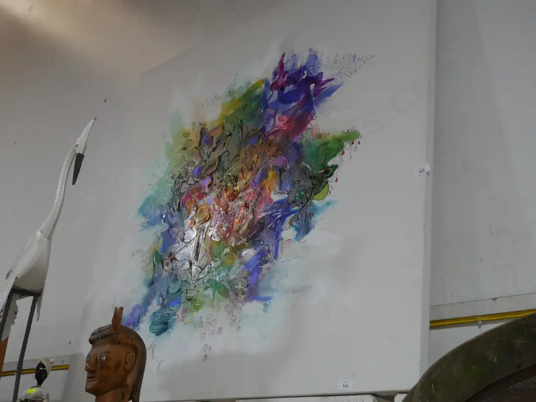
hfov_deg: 41.2
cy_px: 201
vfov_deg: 31.5
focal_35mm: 46
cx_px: 268
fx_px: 712
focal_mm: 23
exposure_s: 1/60
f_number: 5.1
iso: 800
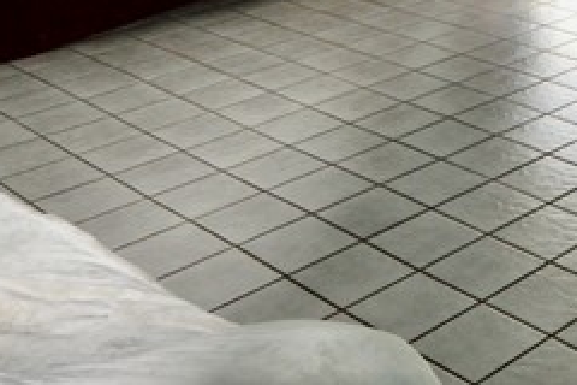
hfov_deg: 27.3
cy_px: -238
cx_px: 626
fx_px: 1090
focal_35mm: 68
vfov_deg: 17.4
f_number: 3.5
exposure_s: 1/60
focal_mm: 10
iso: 450
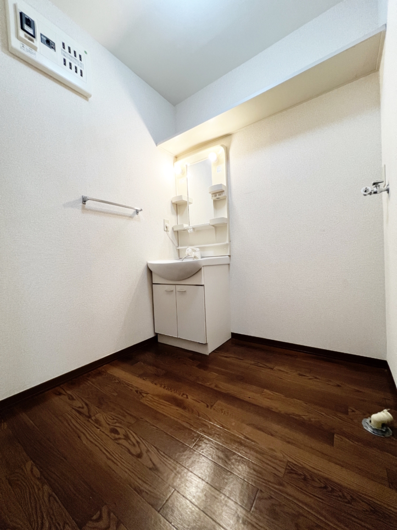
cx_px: 198
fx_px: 199
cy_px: 265
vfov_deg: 106.2
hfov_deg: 89.9
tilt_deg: -0.3
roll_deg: +2.5
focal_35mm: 13
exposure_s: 1/100
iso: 200
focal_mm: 1.57
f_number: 1.8
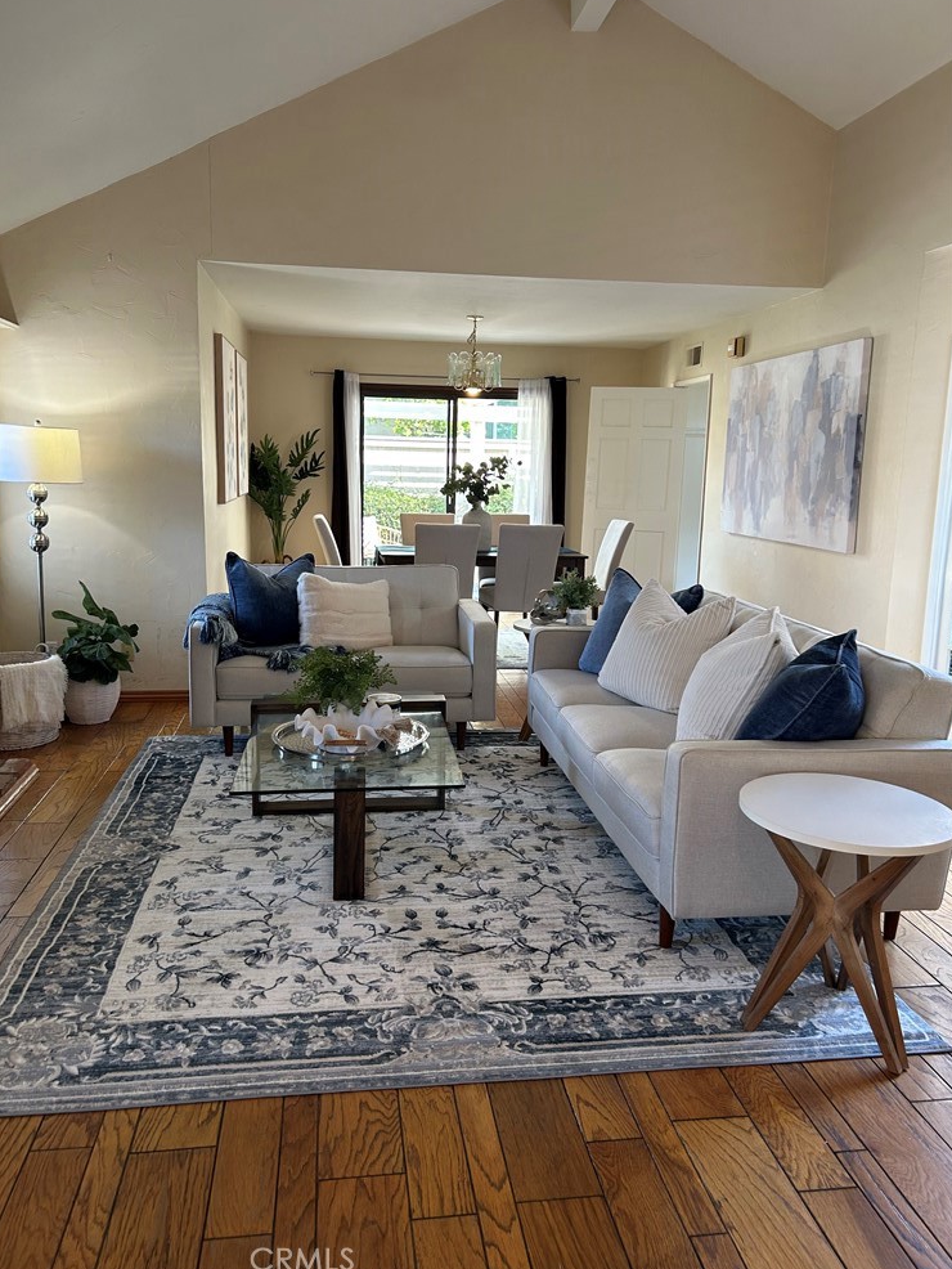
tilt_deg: -10.0
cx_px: 463
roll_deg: -2.2
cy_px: 619
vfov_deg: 65.3
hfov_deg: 51.4
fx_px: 990
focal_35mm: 27
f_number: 1.5
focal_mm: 5.7
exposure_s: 1/60
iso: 64
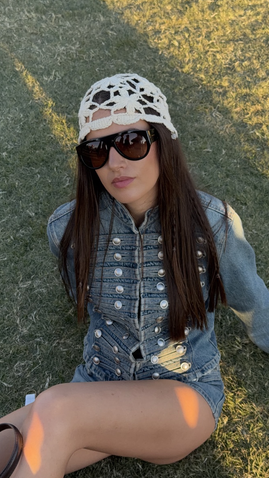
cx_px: 132
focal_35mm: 53
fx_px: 672
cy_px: 241
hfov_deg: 22.6
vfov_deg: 39.2
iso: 100
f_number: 1.78
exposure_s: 1/557
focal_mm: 6.76
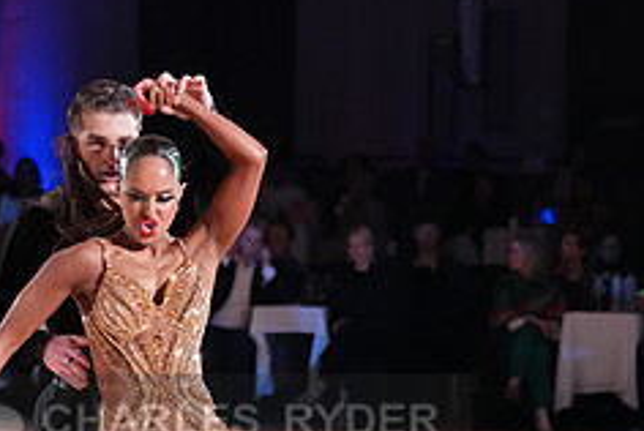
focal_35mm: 258
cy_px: 446
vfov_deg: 5.3
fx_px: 4621
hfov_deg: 8.0
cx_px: 175
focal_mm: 105
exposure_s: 1/400
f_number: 4
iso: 5000
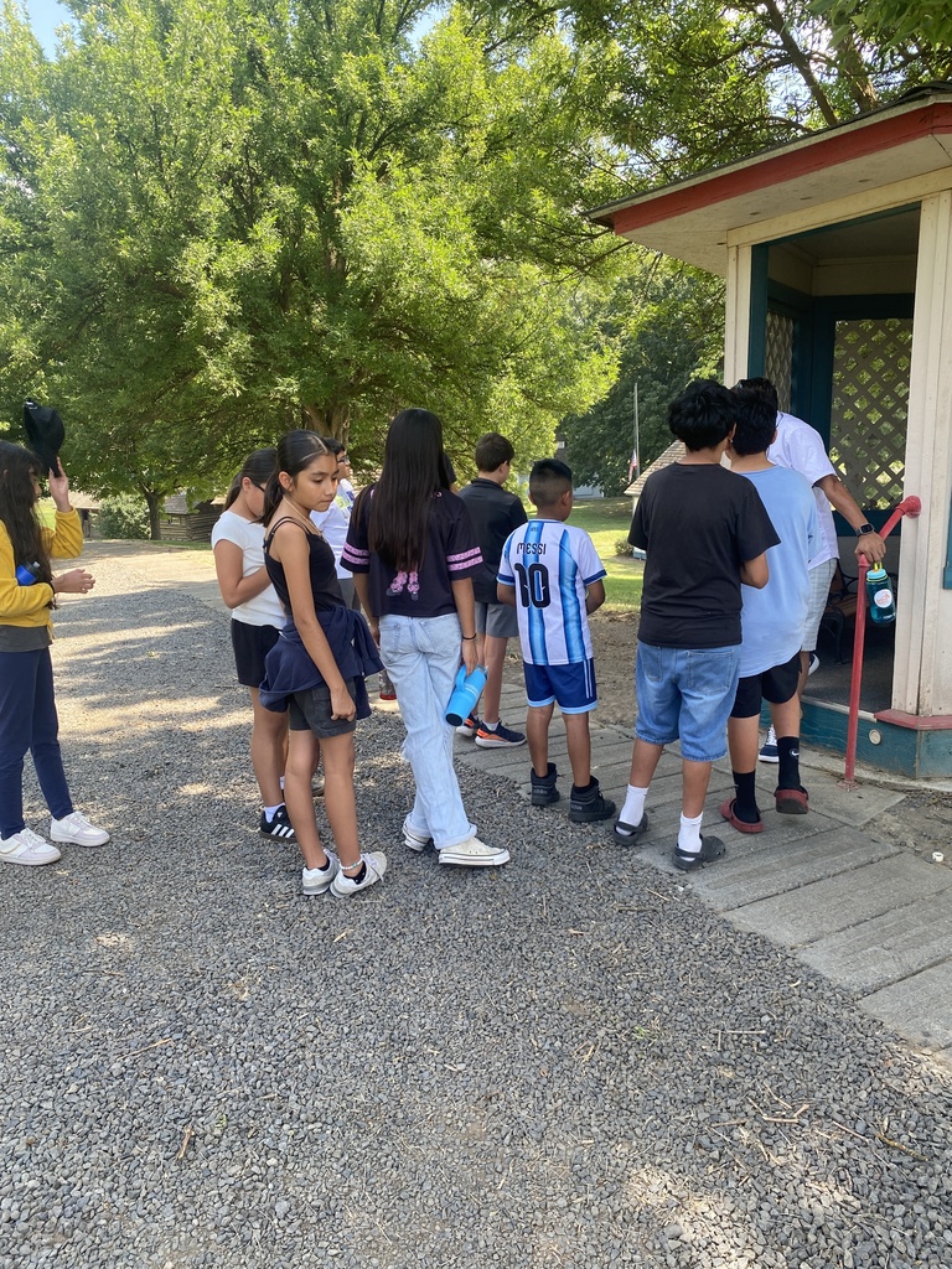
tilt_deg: -12.4
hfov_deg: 53.1
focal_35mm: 26
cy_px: 634
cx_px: 476
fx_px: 953
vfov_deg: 67.3
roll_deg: +3.4
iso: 32
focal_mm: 4.25
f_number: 1.8
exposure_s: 1/276
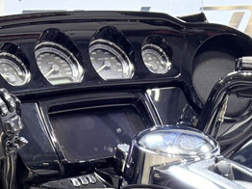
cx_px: 218
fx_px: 771
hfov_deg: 18.3
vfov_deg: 12.5
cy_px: 363
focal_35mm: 106
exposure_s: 1/120
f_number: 1.6
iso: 100
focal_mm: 5.96
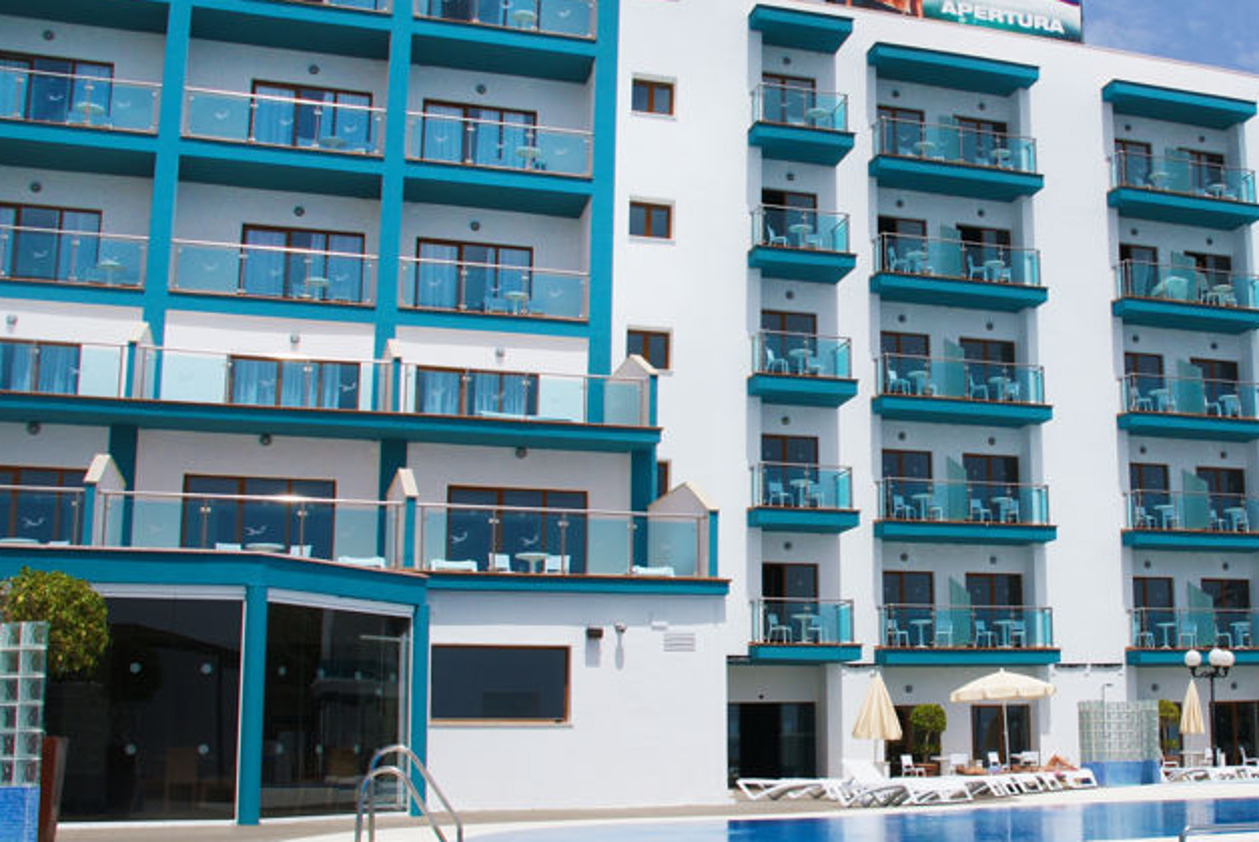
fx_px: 1540
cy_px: 455
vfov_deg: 30.6
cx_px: 900
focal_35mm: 44
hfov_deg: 43.4
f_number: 8
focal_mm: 18
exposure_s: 1/640
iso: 100
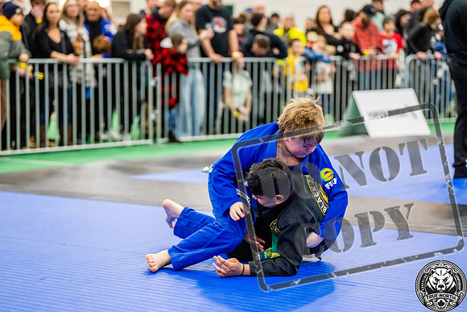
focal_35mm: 102
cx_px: 234
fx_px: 1323
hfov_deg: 20.0
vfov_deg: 13.4
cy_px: 156
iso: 6400
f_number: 2.8
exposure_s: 1/500
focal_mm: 102
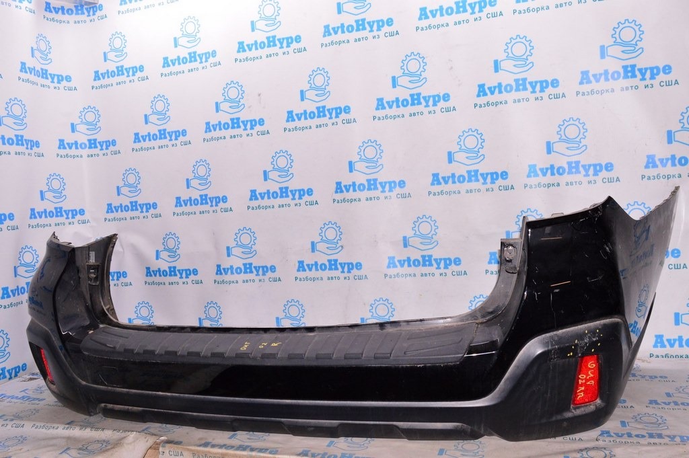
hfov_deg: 62.0
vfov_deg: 43.5
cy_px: 229
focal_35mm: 30
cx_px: 344
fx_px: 574
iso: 1600
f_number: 8
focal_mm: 20
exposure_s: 1/160
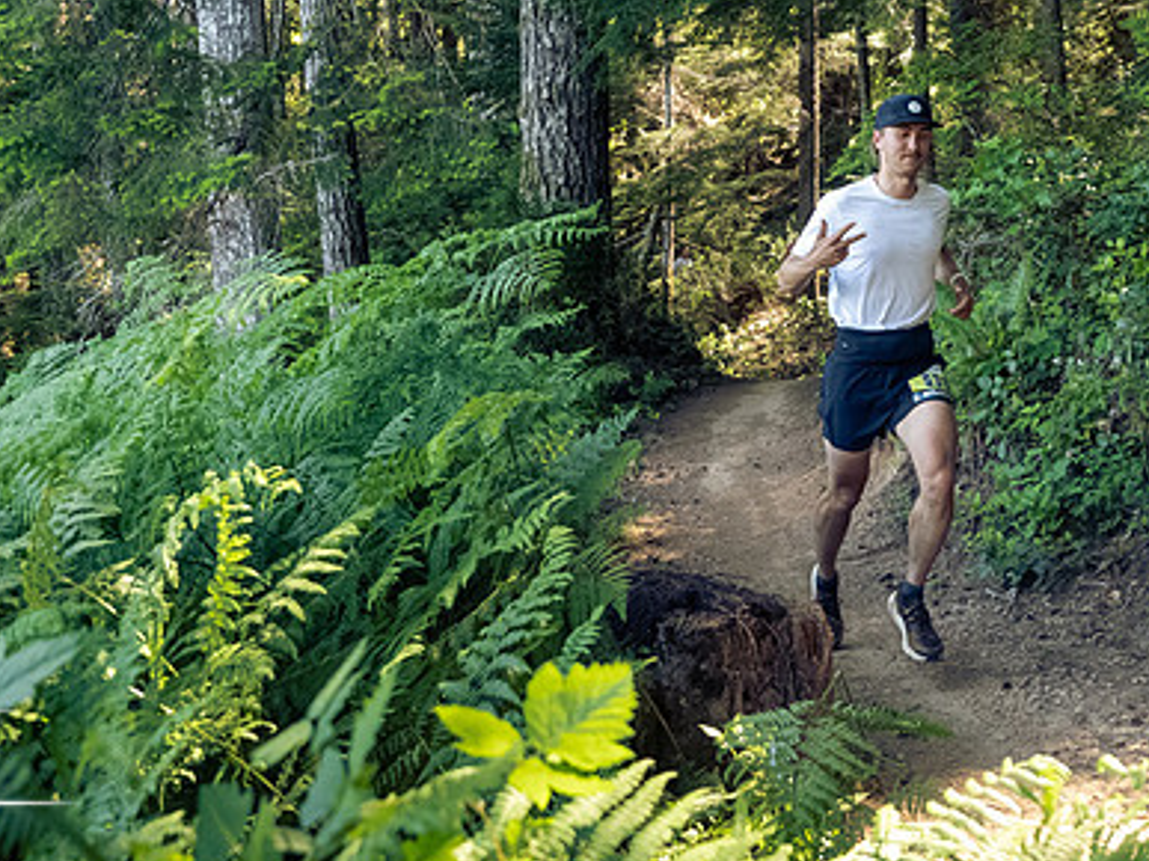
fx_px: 1493
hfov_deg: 42.1
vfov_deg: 32.1
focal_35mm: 45
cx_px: 606
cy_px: 384
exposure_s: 1/1000
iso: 4000
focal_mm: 15
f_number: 2.8
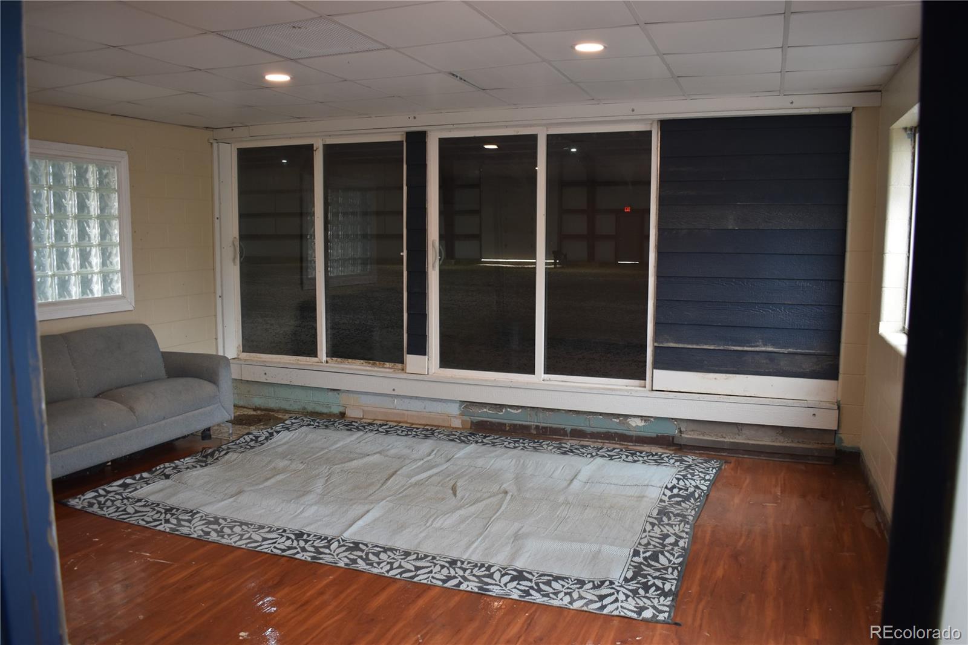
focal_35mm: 27
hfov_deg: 67.4
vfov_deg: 47.9
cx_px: 484
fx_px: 726
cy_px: 322
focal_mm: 18
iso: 400
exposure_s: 1/80
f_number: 4.5
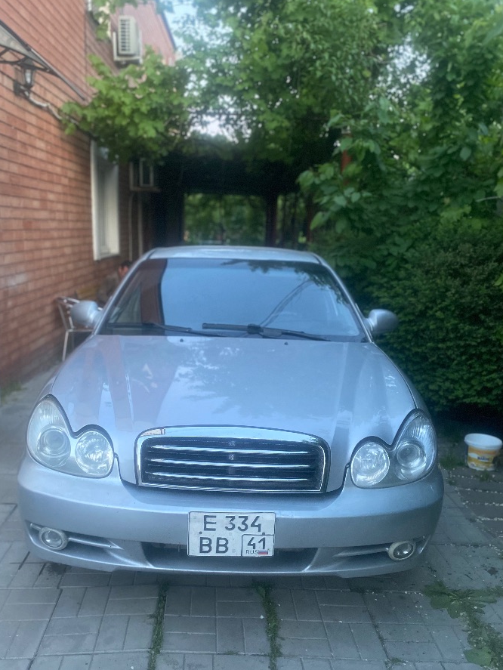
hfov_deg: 46.8
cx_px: 234
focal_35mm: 30
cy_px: 377
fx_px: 581
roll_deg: -1.3
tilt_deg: -14.7
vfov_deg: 59.8
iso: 500
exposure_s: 1/60
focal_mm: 4.25
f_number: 1.8
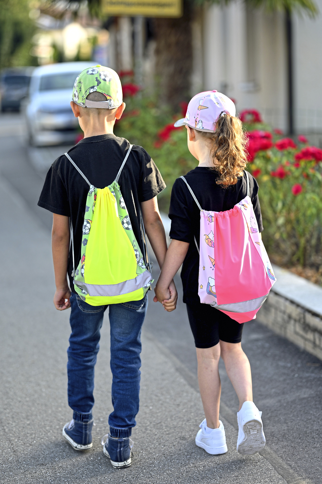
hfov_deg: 16.1
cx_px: 161
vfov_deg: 23.9
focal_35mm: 85
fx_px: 1142
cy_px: 242
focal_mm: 85
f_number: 1.8
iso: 80
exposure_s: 1/1000
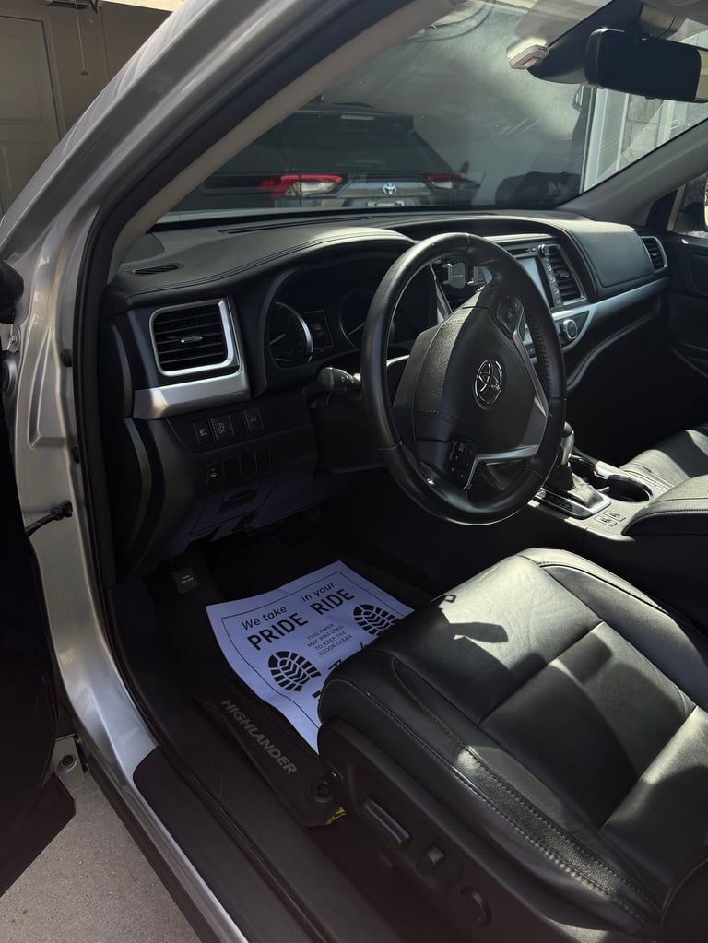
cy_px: 472
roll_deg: -0.9
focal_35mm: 24
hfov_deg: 56.8
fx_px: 654
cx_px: 354
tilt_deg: -23.1
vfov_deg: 71.6
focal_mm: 6.76
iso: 100
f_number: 1.78
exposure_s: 1/1653
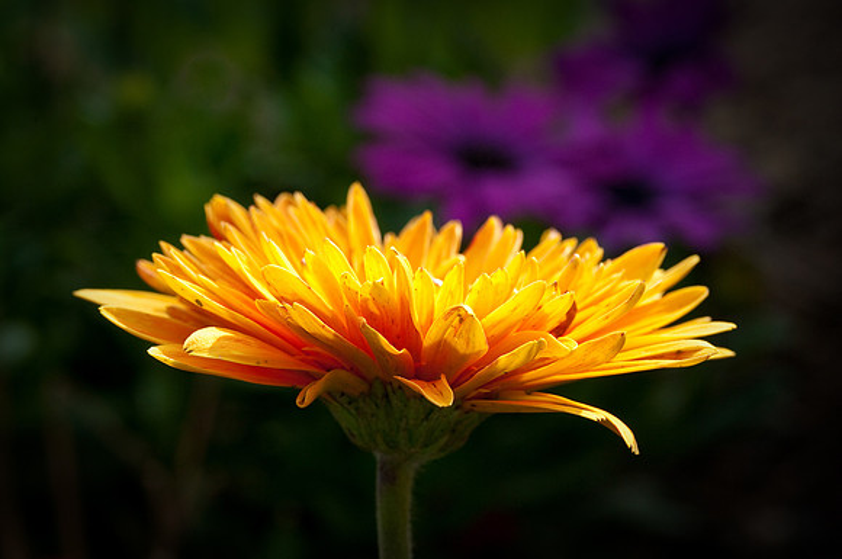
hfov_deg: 11.4
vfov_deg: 7.6
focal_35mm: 180
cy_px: 280
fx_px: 4204
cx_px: 421
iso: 400
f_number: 8
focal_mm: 120
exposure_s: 1/250
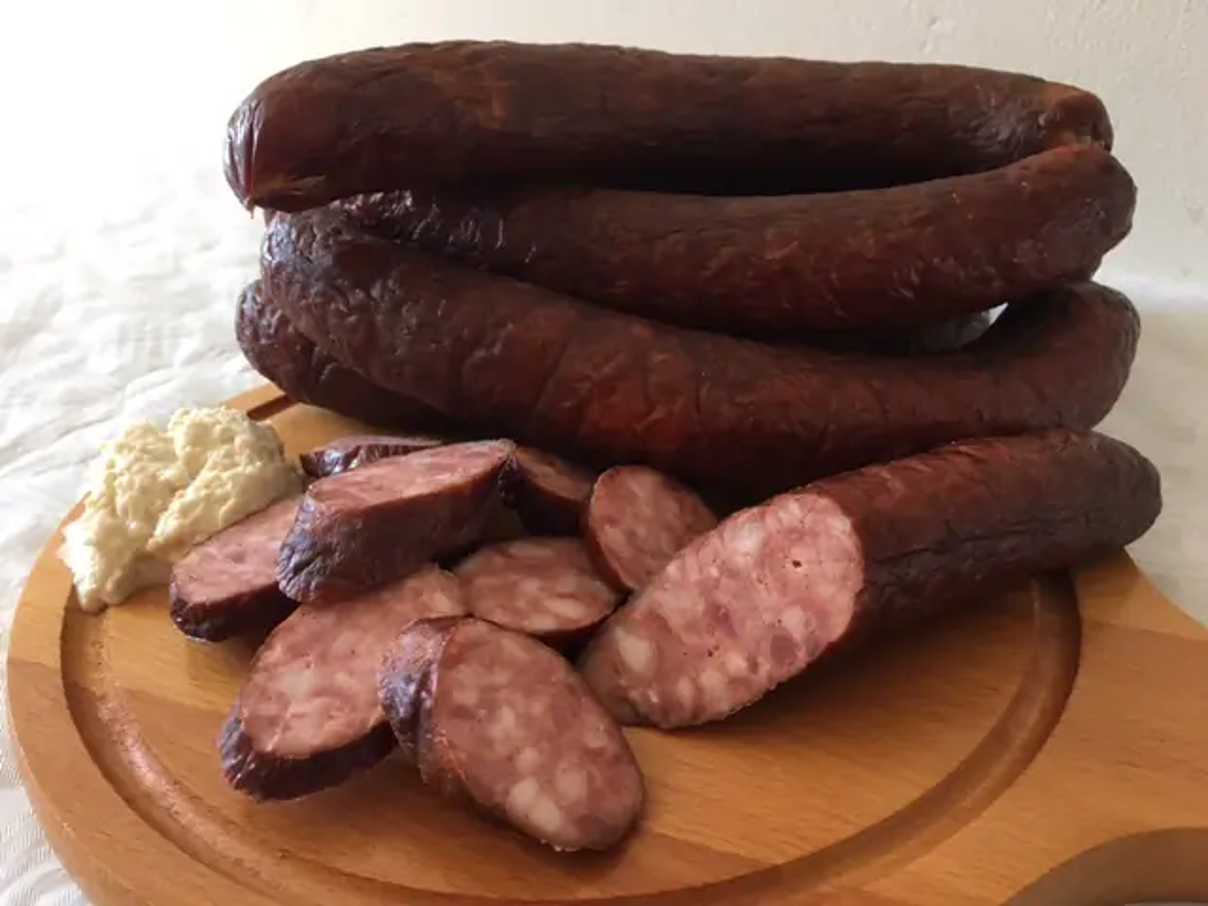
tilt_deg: -30.9
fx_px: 1012
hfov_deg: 61.7
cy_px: 453
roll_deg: +0.1
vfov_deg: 48.2
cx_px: 604
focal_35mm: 29
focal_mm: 4.15
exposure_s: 1/33
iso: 80
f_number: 2.2
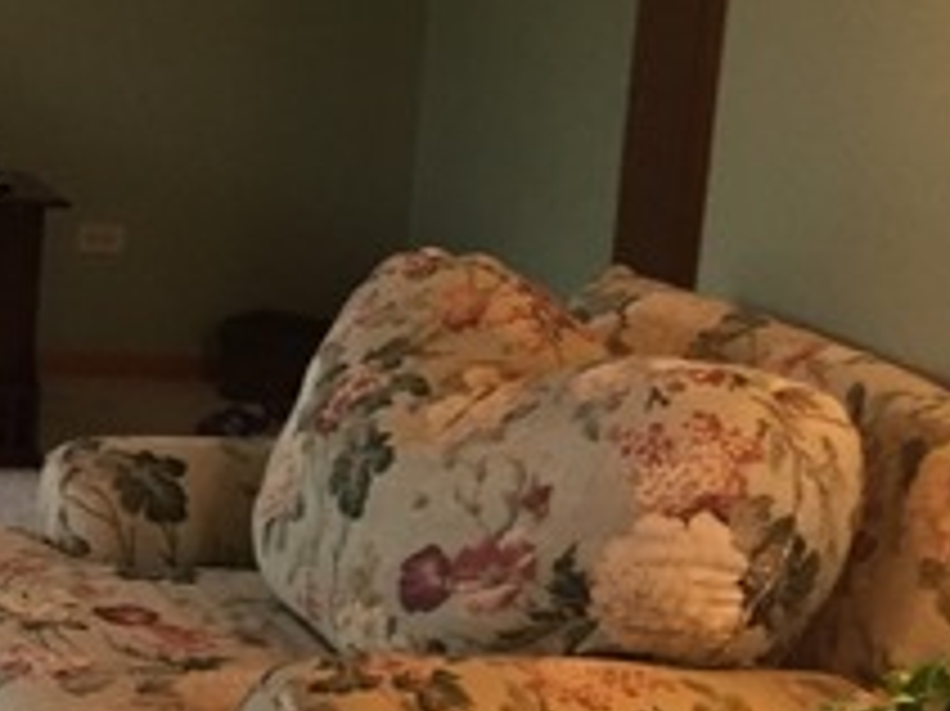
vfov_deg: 16.6
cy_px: 94
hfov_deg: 19.5
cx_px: -459
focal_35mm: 88
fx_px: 2414
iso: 125
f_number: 2.2
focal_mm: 4.15
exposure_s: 1/30
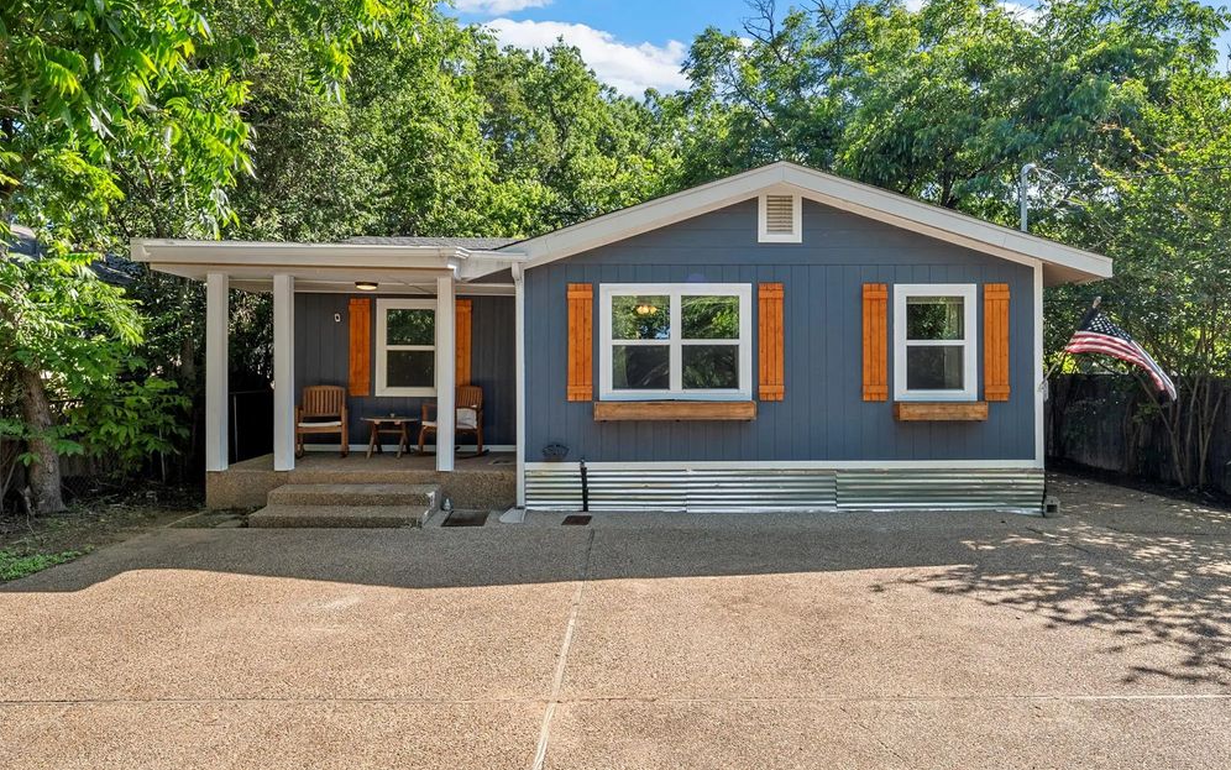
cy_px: 353
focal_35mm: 22
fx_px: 738
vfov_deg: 55.0
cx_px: 632
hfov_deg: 79.6
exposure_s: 1/125
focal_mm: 14
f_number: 8
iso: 160
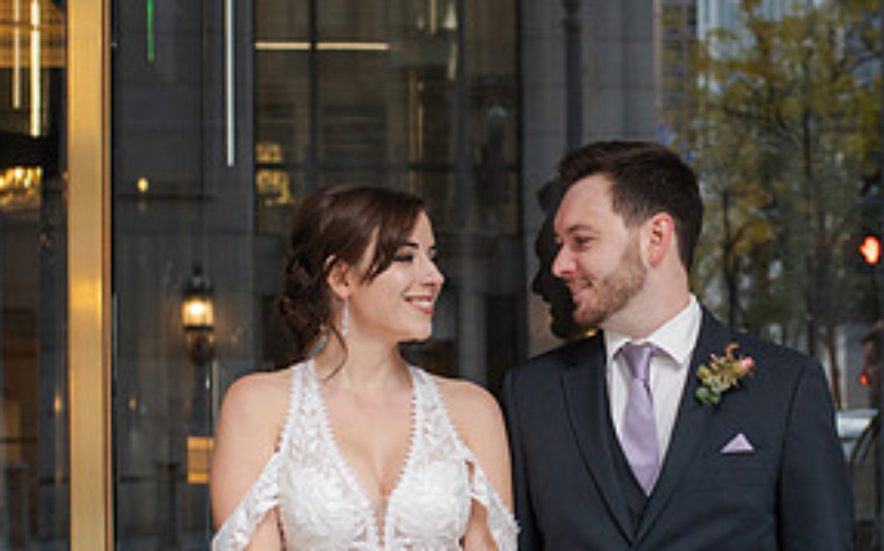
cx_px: 556
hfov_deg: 25.8
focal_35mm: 80
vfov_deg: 16.2
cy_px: 395
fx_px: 1926
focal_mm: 35
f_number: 3.5
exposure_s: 1/400
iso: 1000
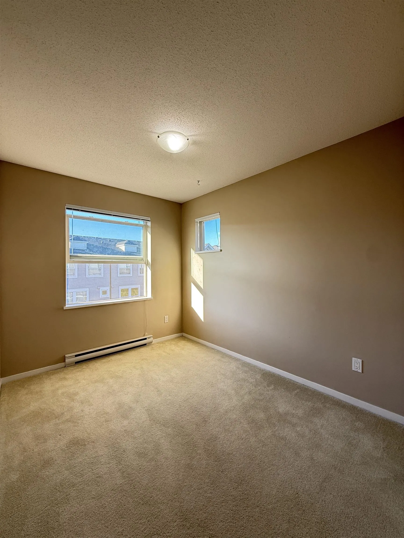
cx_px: 202
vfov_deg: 102.1
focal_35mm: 14
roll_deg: -0.3
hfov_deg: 85.7
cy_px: 269
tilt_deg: +0.3
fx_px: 218
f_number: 2.2
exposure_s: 1/99
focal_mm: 2.22
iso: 100
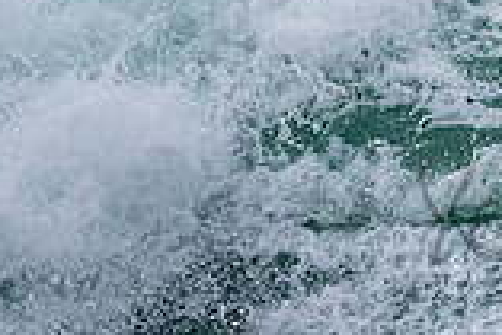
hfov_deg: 1.1
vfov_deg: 0.7
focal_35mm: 1843
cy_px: 187
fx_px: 25723
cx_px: 745
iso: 500
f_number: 5.6
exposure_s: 1/1250
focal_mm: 500
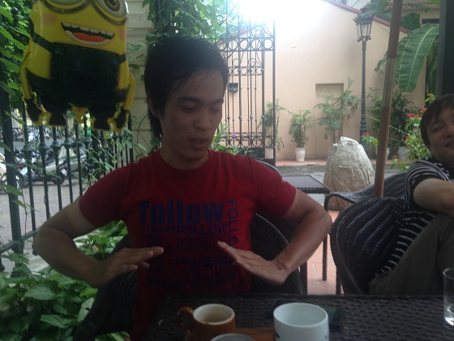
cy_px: 170
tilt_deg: -5.7
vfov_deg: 42.9
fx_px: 433
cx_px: 227
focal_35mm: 33
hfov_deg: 55.4
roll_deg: -1.0
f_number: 2.4
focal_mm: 4.12
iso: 50
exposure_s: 1/60
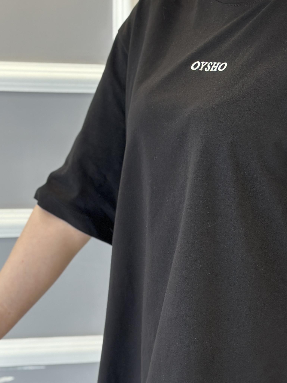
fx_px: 1050
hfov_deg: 15.5
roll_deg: -2.5
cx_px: 225
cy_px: 252
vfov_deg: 20.6
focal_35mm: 95
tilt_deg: -12.1
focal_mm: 6.86
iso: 100
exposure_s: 1/100
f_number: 1.78
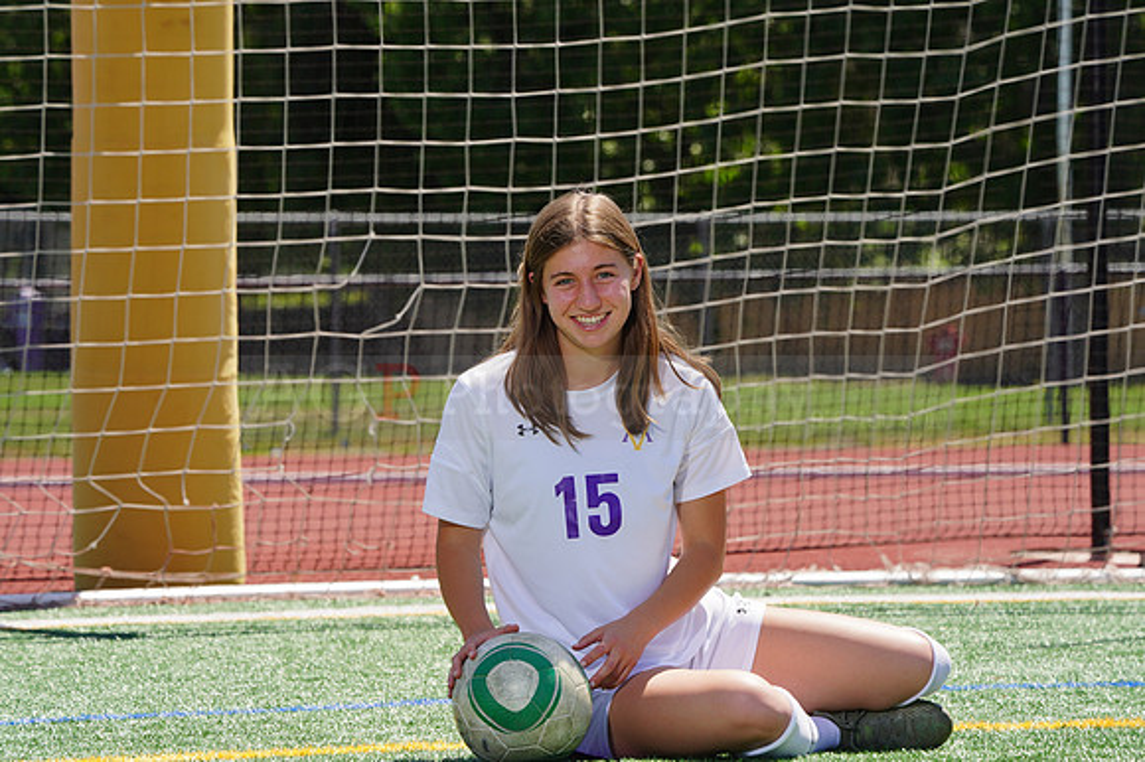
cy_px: 381
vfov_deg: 5.4
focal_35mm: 256
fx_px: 8137
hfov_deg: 8.0
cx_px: 572
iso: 200
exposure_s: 1/250
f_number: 13
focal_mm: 256
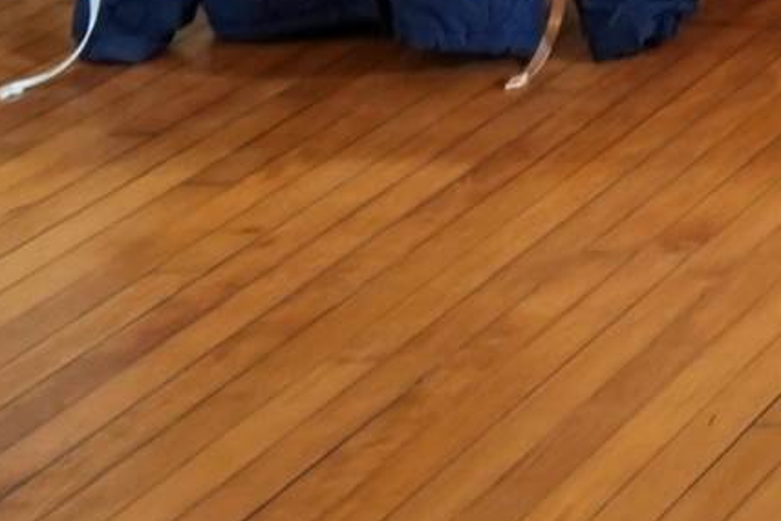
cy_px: -1022
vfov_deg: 9.5
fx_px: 2496
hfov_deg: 12.8
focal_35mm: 115
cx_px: 1981
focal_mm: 16
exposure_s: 1/3.33
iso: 800
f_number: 10
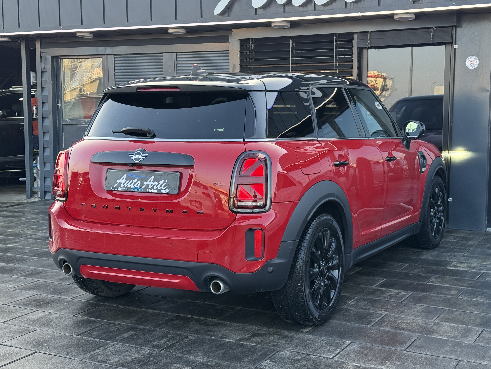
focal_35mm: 51
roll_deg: +0.2
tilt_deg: -5.8
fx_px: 723
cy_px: 178
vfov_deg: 28.6
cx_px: 252
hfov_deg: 37.5
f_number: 1.78
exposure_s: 1/323
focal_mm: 6.76
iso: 80
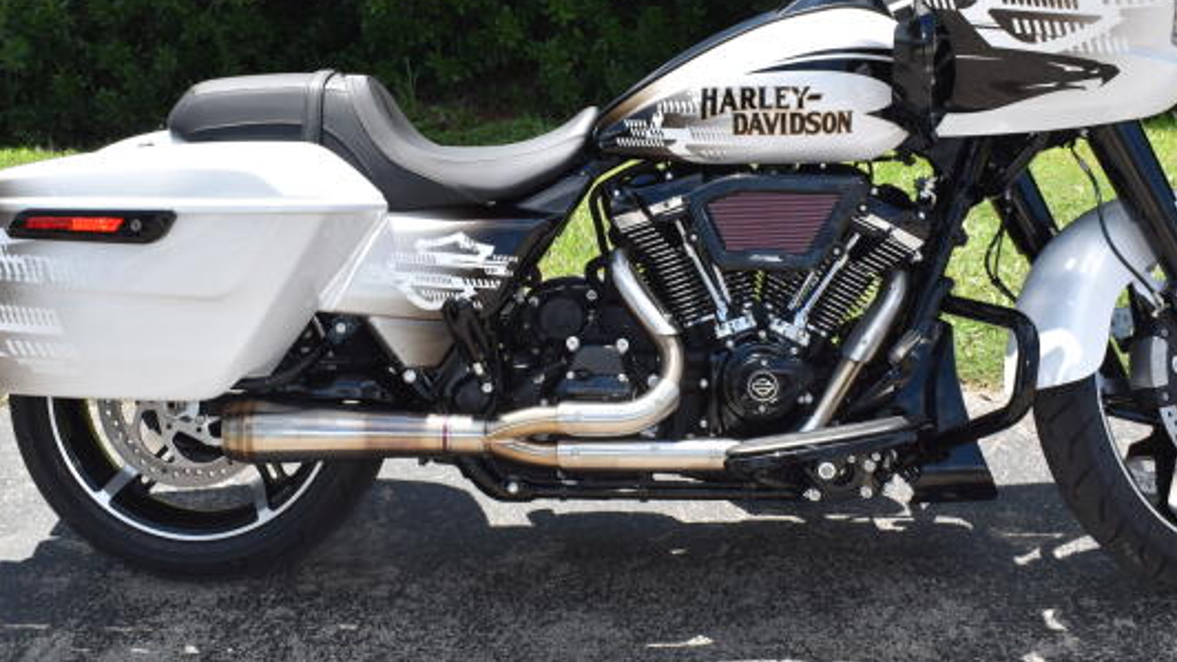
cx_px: 584
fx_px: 1623
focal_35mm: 52
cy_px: 189
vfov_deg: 22.9
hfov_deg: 39.9
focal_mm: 22
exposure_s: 1/200
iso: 100
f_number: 8
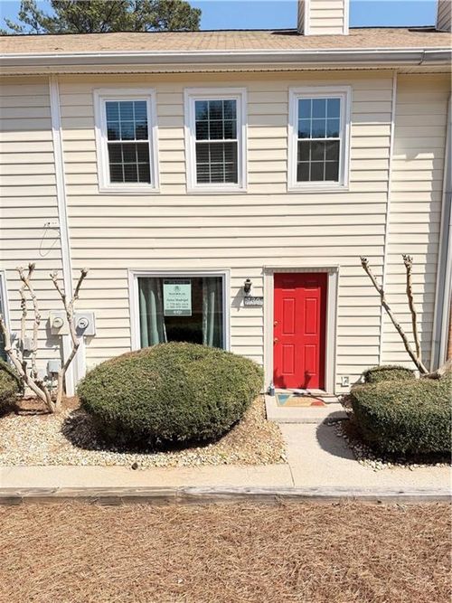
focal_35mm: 24
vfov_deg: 71.6
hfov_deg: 56.8
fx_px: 418
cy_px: 302
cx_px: 226
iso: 80
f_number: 1.78
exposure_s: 1/1770
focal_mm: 6.76
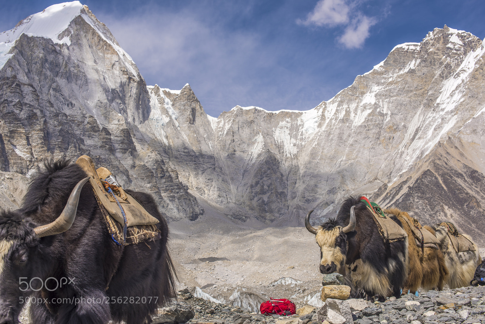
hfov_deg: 39.6
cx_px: 242
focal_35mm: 50
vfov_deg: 27.0
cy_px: 162
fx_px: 674
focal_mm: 50
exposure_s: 1/500
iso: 64
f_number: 8
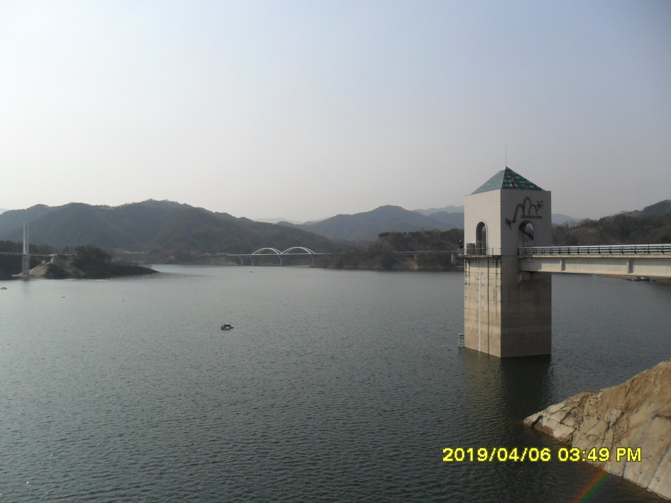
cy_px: 252
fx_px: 523
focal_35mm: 27
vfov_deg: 51.3
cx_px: 336
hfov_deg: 65.3
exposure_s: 1/350
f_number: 8.9
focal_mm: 4.9
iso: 100
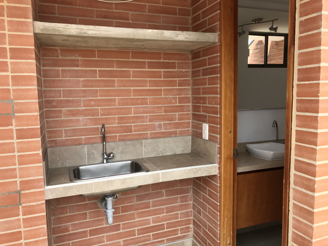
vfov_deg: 49.7
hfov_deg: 63.4
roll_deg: +1.3
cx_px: 164
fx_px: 265
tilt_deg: -6.1
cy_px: 123
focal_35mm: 28
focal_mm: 3.99
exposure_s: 1/512
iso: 20
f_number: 1.8
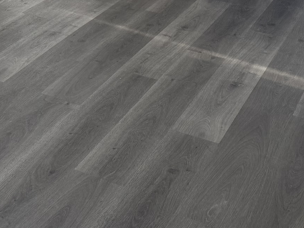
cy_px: -121
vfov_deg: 16.8
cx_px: -23
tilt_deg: -9.6
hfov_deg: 23.3
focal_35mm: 79
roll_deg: -0.4
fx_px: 694
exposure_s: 1/163
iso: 100
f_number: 1.78
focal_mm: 6.76
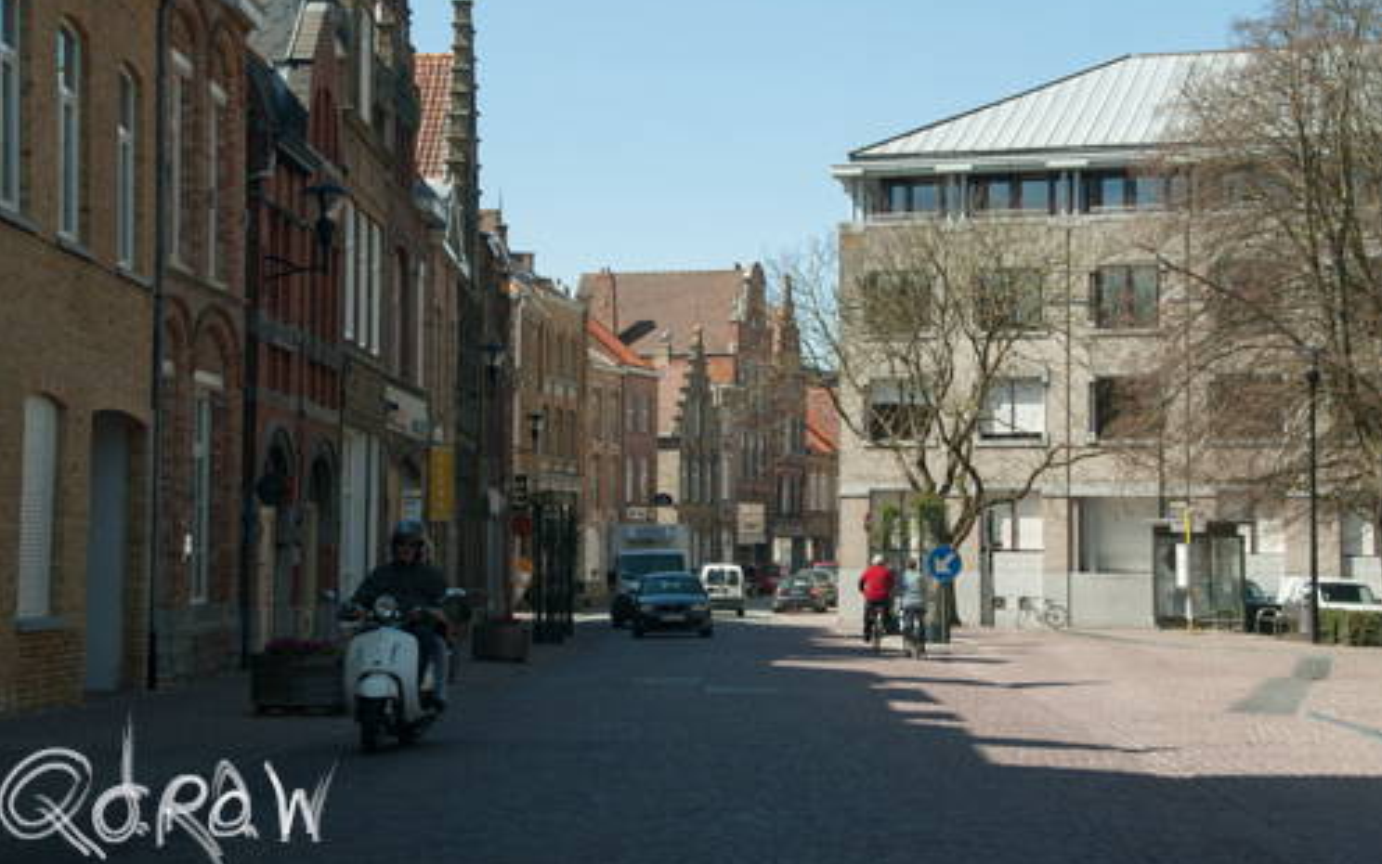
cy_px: 408
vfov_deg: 18.7
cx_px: 694
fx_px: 2618
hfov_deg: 29.6
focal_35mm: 70
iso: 100
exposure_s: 1/200
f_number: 8
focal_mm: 45
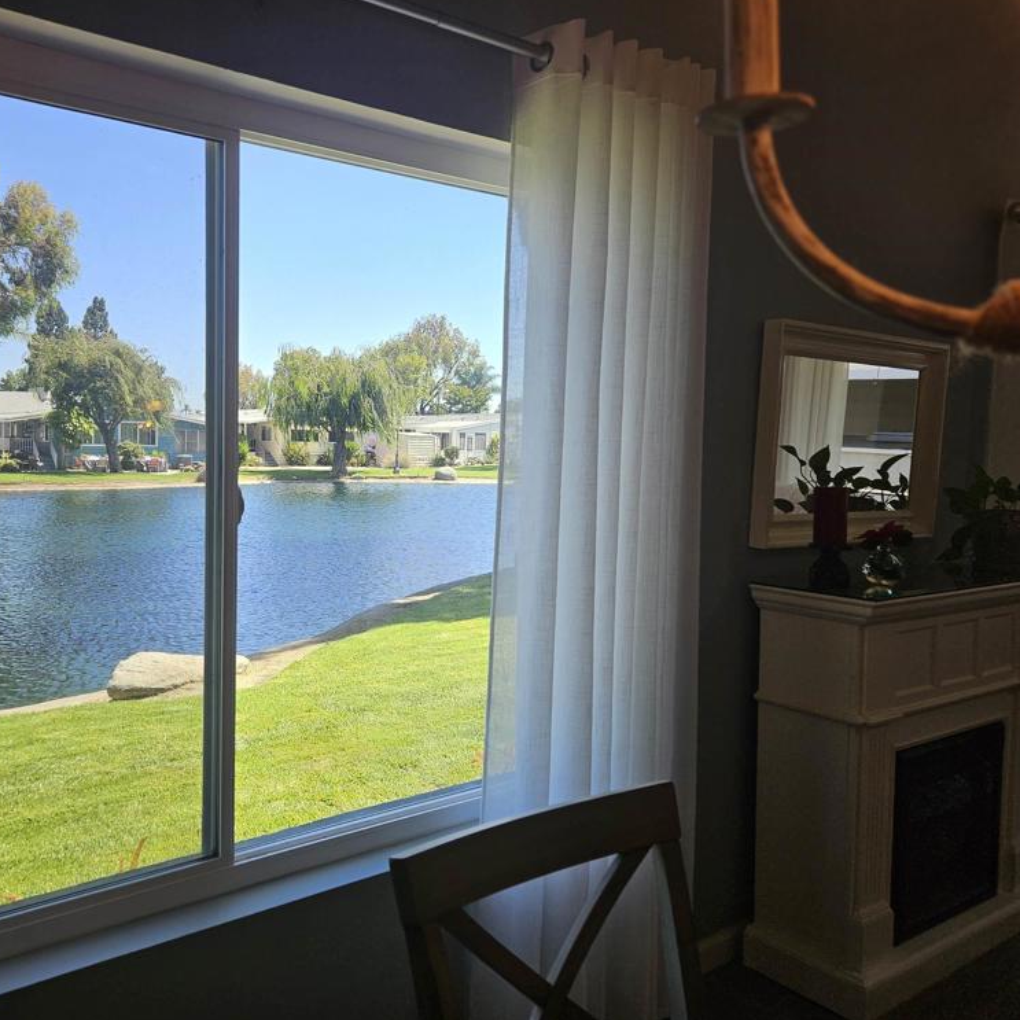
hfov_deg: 56.1
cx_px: 339
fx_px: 933
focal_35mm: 28
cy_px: 509
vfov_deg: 57.3
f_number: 1.8
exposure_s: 1/335
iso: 25
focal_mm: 5.4
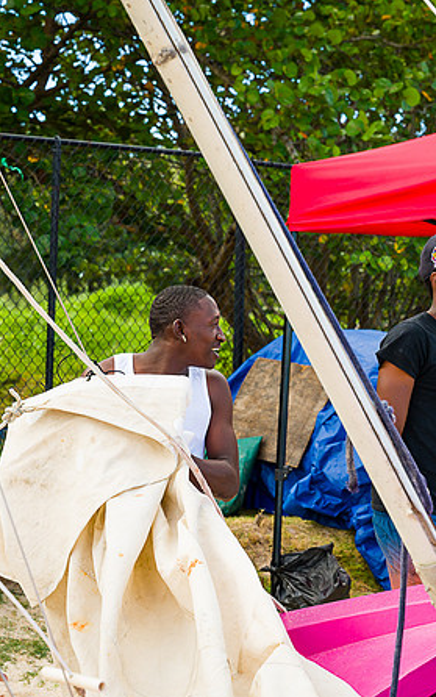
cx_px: 224
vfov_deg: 19.3
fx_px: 2052
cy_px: 347
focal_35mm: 108
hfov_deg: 12.1
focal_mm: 70
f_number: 6.3
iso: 320
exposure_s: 1/320
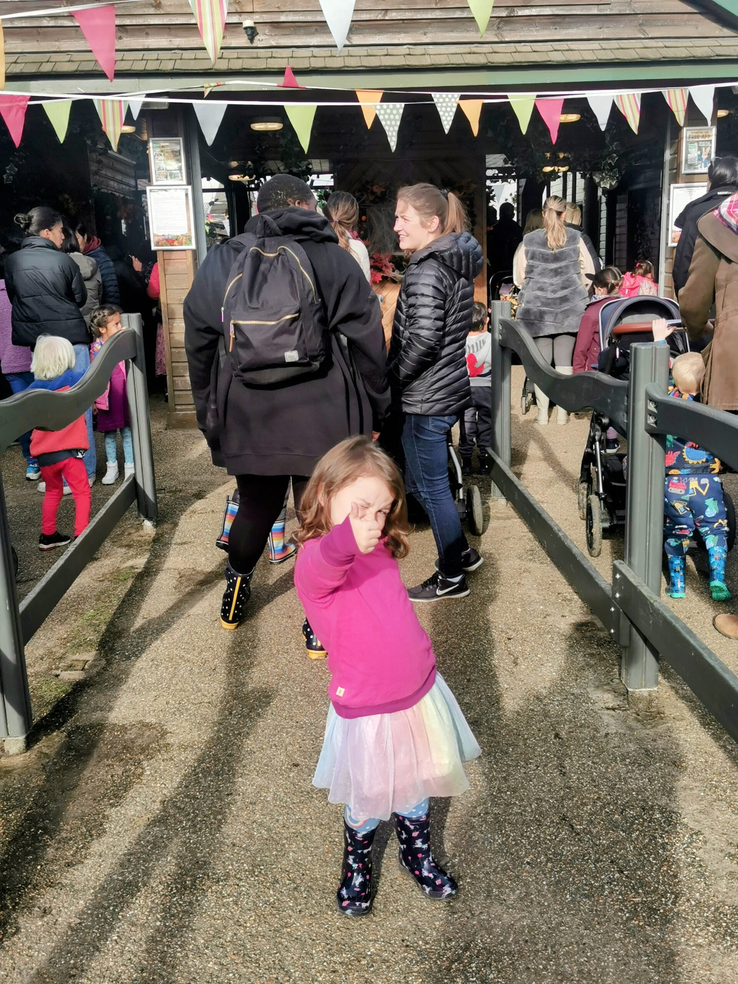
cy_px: 492
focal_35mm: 35
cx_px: 369
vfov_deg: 52.6
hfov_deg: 40.7
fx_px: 995
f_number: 1.6
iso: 50
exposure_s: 1/1779
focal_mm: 5.56
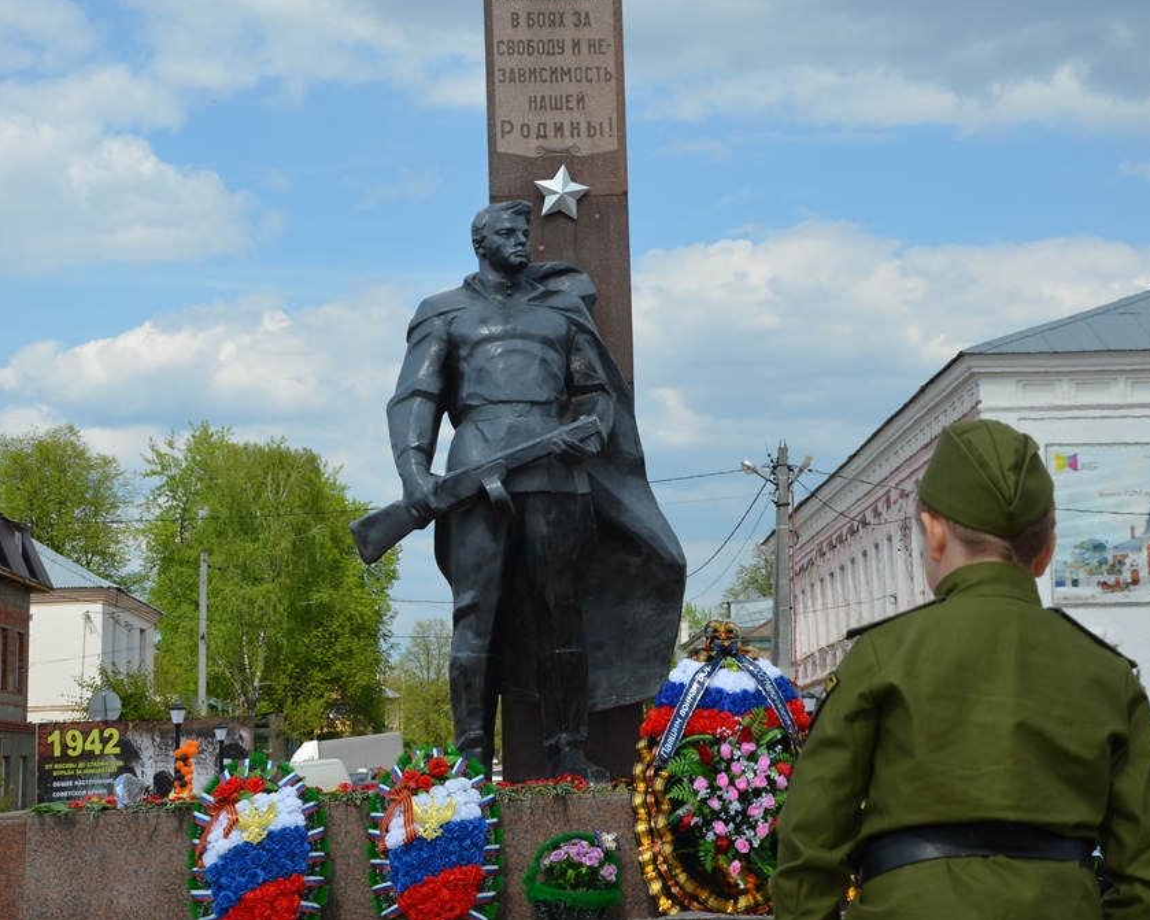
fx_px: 2450
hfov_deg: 26.4
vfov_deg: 21.3
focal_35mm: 72
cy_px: 461
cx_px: 655
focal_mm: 42
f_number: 9
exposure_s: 1/320
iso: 100
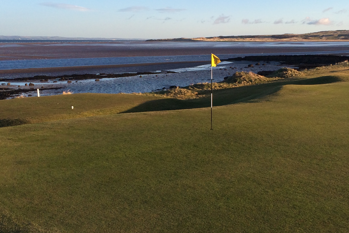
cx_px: 210
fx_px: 523
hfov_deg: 36.7
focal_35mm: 54
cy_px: 127
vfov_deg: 25.0
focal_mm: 4.12
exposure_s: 1/855
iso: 32
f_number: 2.2
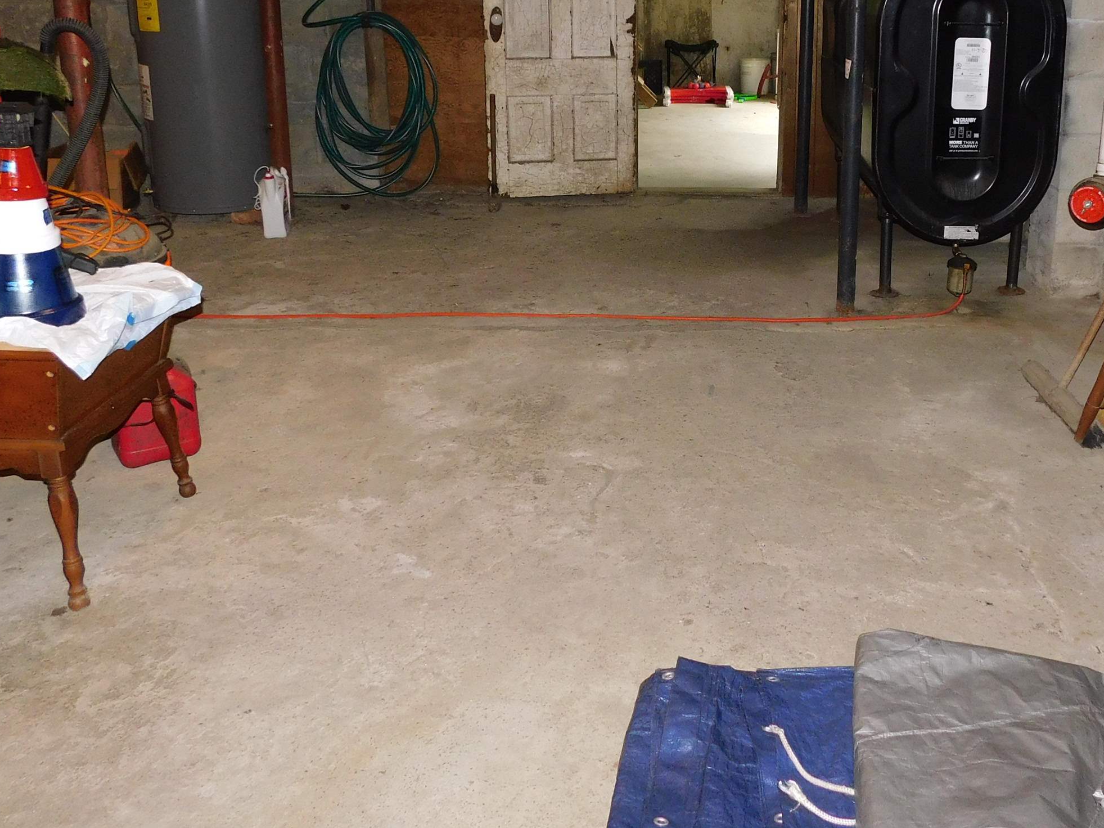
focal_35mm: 36
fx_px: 1148
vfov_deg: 38.8
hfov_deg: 50.7
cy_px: 230
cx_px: 711
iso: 250
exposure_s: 1/30
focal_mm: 4
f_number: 3
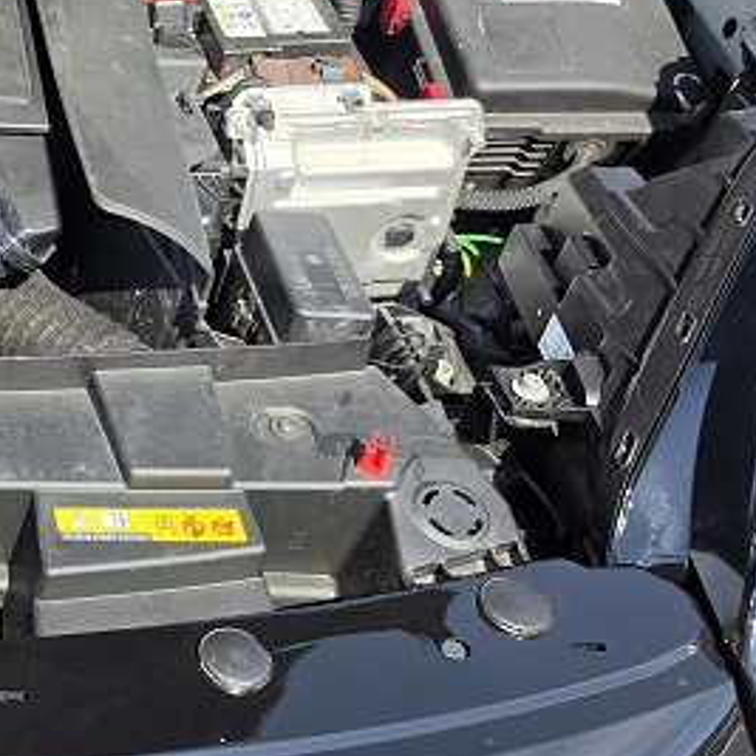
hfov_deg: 24.0
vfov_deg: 28.0
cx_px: -277
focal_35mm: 61
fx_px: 1507
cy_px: 266
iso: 64
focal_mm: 6.5
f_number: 1.4
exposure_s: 1/5445
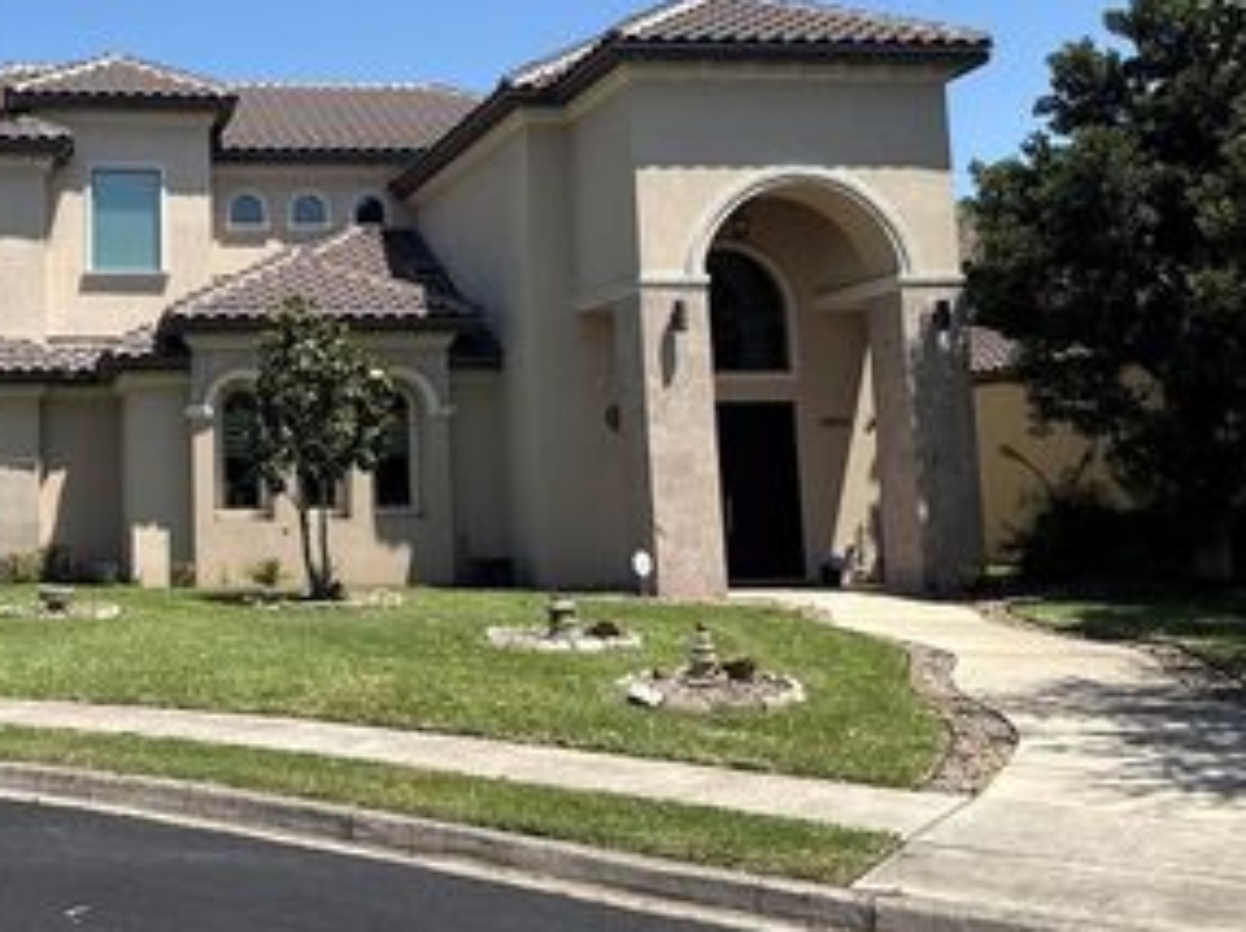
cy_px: 320
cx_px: 187
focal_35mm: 42
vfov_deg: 34.0
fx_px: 1511
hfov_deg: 42.1
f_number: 1.78
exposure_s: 1/4167
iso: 80
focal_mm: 6.76
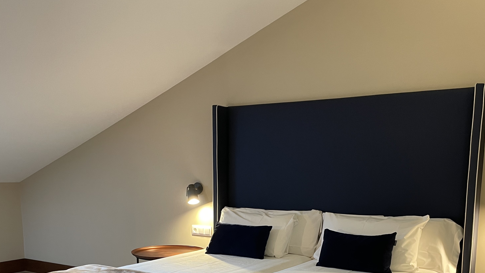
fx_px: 502
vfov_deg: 29.1
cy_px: 250
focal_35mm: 39
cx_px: 250
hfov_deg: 51.6
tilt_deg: -8.7
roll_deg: +0.2
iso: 125
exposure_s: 1/50
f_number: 1.6
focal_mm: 4.2
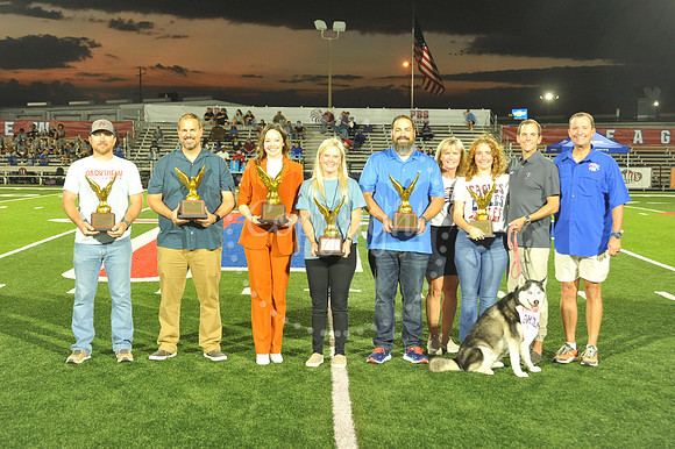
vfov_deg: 22.6
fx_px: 1124
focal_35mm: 60
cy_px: 224
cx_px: 338
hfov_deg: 33.4
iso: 2000
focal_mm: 60
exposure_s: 1/80
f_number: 7.1
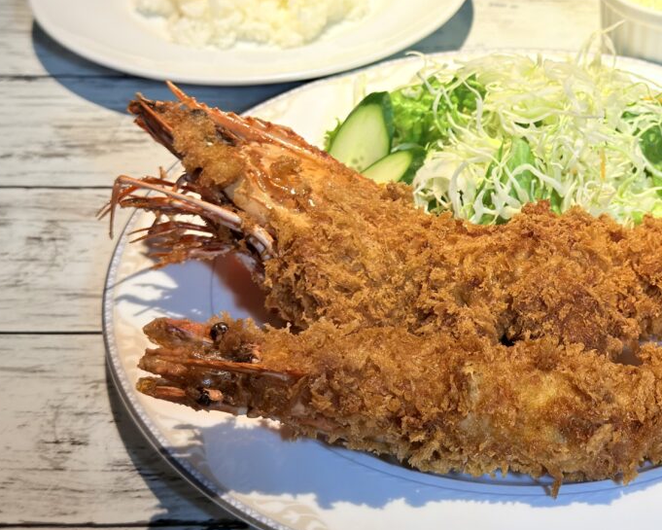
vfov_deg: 23.1
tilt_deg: -35.5
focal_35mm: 66
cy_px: 209
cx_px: 530
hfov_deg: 28.1
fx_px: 1293
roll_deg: -0.9
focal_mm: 6.76
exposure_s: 1/176
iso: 64
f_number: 1.78
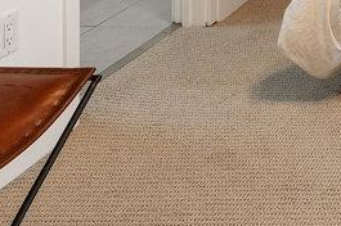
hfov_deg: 21.0
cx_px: 593
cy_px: -227
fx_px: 665
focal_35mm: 70
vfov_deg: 15.4
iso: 400
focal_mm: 15.5
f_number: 11
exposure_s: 1/25
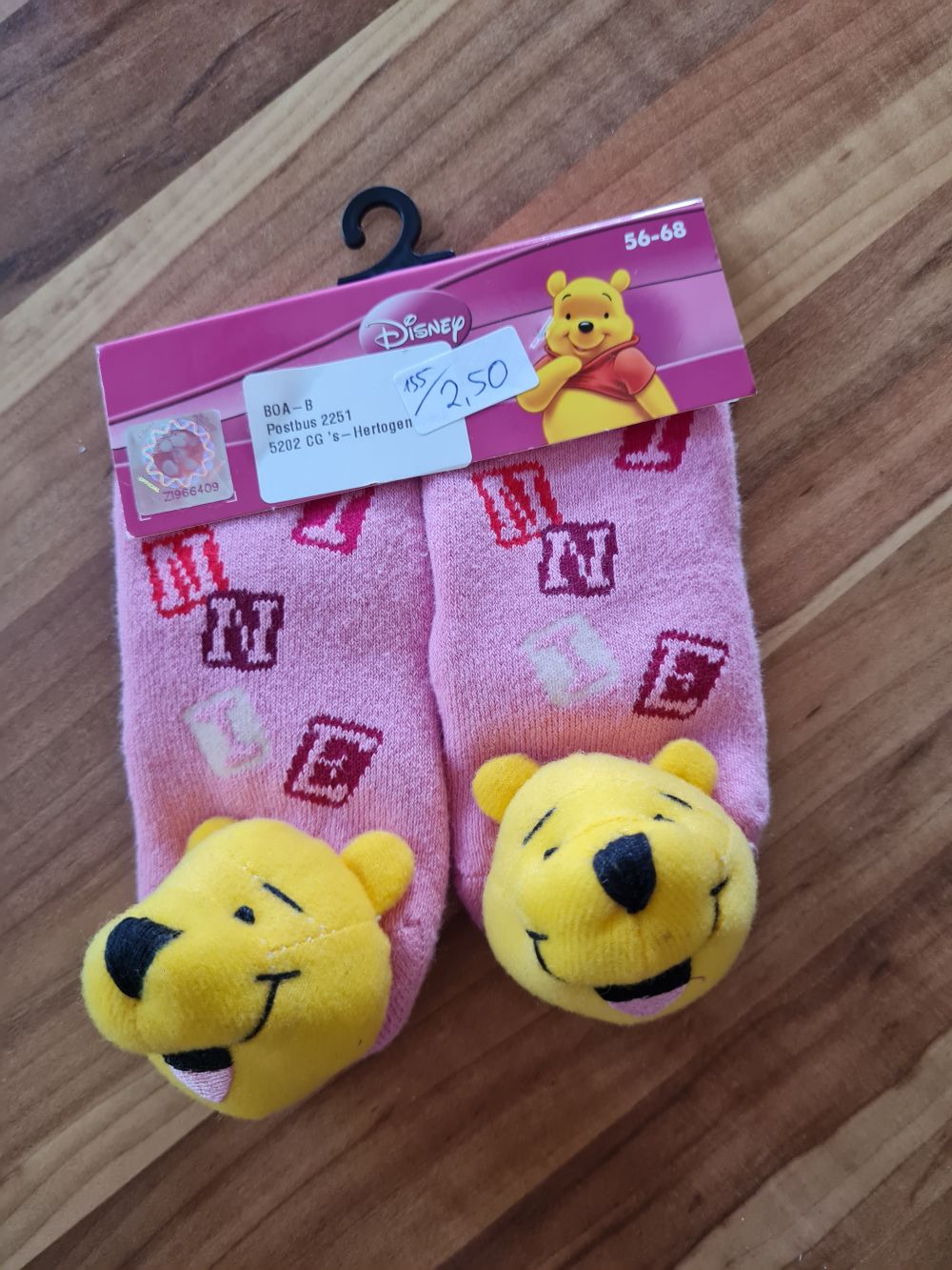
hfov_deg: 53.1
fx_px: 953
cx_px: 476
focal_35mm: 26
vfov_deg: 67.3
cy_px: 635
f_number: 1.8
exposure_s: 1/60
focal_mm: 5.4
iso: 200
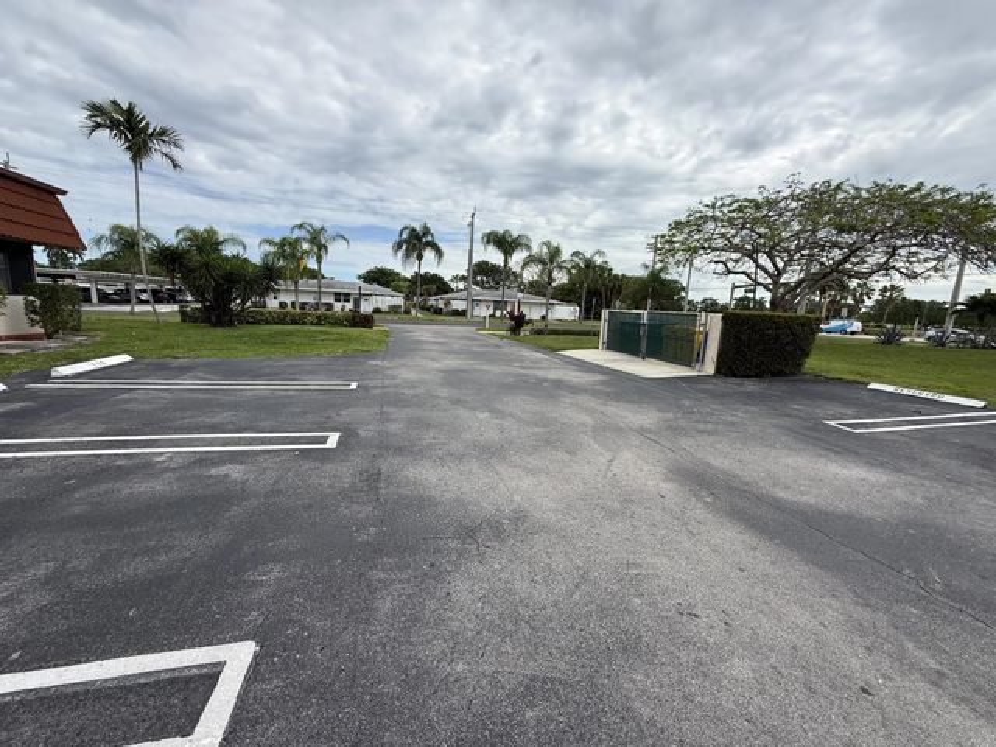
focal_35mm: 14
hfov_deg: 102.1
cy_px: 374
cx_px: 498
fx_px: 403
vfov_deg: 85.7
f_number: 2.2
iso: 50
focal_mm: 2.22
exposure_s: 1/1259
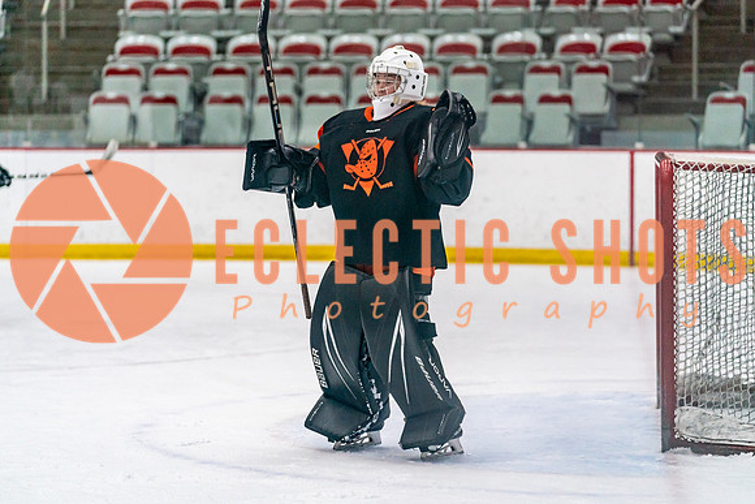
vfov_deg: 9.6
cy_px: 252
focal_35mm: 142
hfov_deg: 14.4
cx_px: 378
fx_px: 2986
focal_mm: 132
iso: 3200
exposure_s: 1/1250
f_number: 2.8
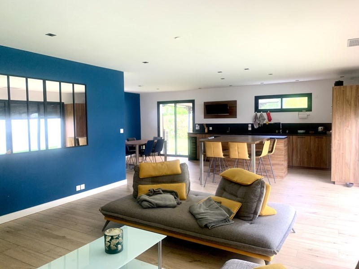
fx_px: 270
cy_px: 134
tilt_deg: -4.3
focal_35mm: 26
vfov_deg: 53.1
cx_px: 180
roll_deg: +0.5
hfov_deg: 67.3
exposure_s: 1/89
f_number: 1.8
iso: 100
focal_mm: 4.25
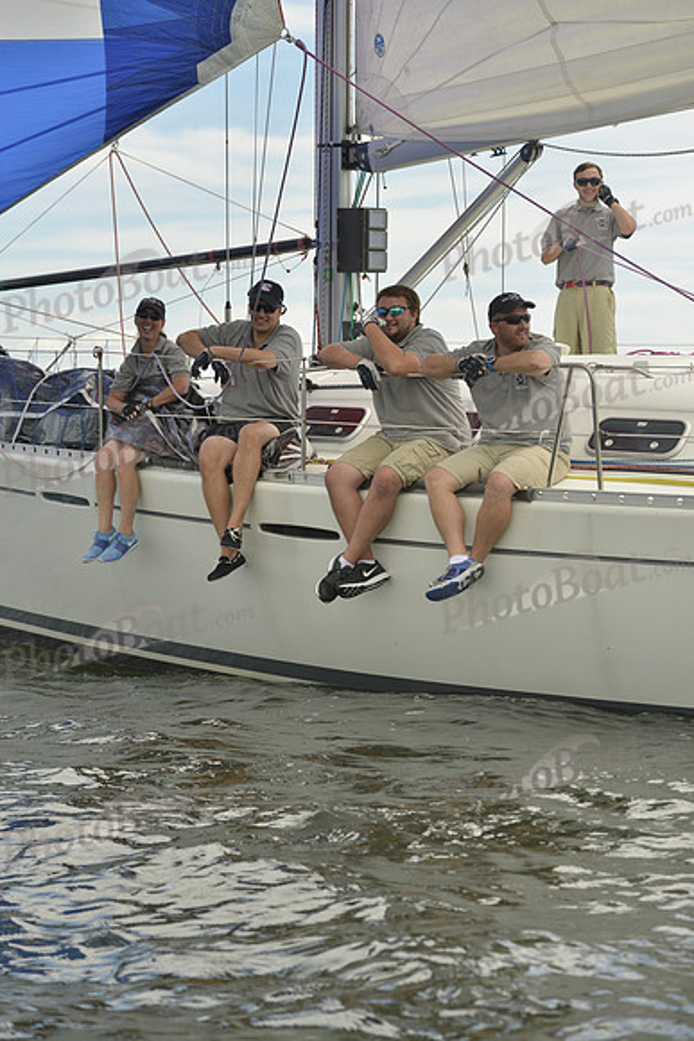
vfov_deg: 24.8
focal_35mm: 82
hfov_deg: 16.7
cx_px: 347
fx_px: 2370
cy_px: 520
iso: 200
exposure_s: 1/1000
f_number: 5.6
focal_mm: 82
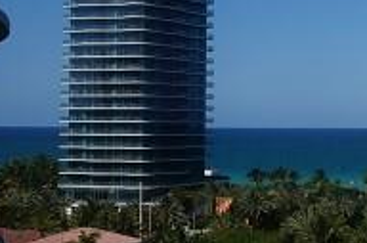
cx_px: 568
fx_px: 1017
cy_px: 93
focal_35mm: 100
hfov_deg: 18.0
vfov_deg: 13.6
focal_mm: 16
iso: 100
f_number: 16
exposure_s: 1/160
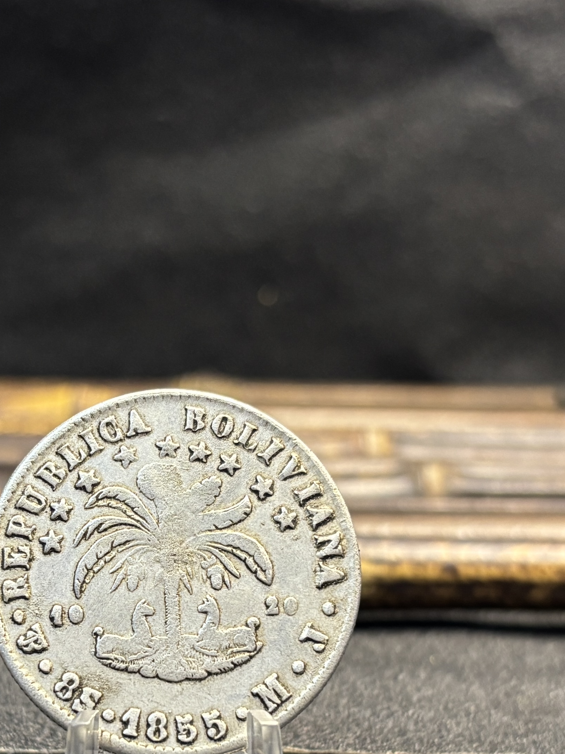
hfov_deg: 35.5
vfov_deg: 45.1
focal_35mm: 40
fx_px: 871
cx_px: 172
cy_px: 571
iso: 200
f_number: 1.6
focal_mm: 5.96
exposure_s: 1/60
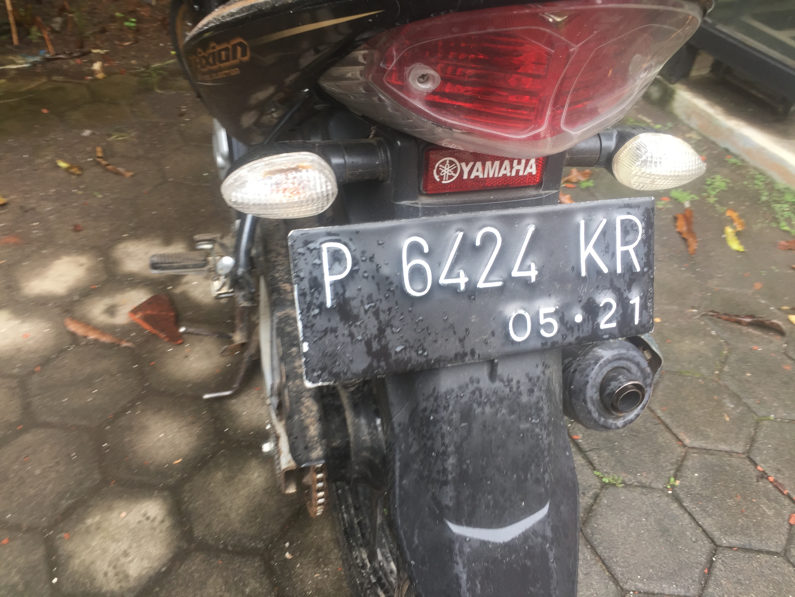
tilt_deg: -42.8
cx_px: 398
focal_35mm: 29
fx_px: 666
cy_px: 298
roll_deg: -5.2
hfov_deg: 61.7
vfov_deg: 48.2
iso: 40
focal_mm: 4.15
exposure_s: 1/50
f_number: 2.2
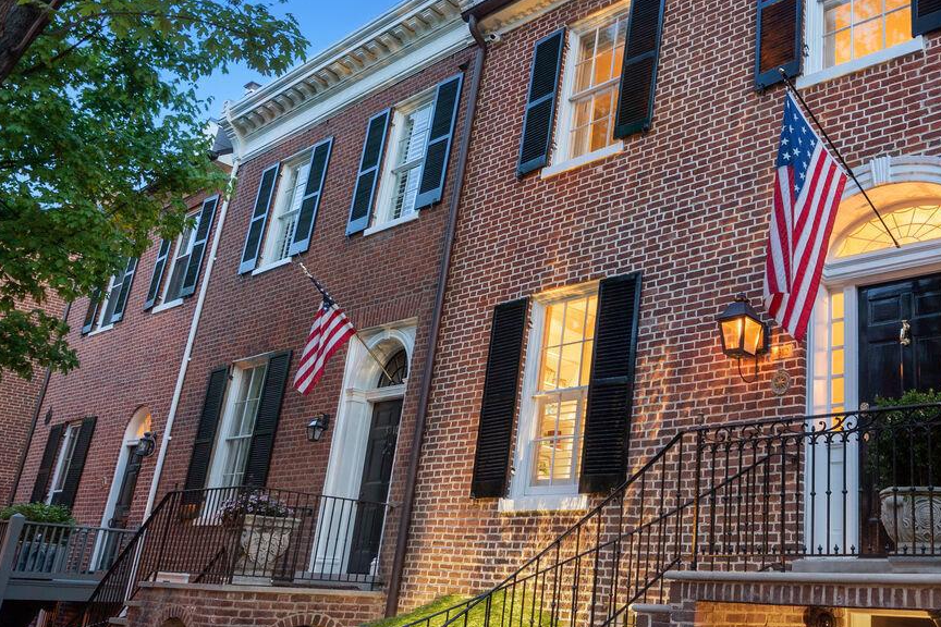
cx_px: 746
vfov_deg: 41.1
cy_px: 309
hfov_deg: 54.9
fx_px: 836
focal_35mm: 32
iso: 250
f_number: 8
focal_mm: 16
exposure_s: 1.6
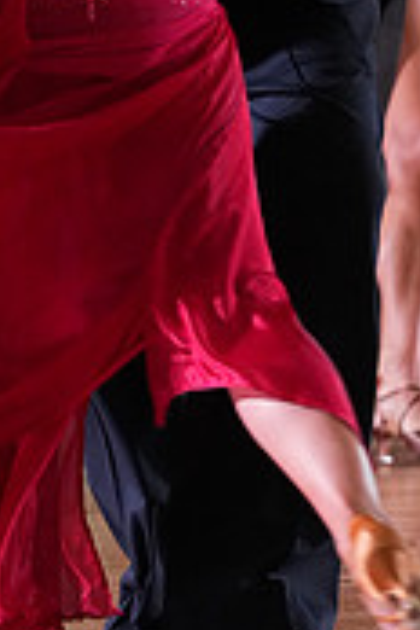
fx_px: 9432
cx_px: 60
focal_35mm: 539
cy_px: -152
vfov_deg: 3.8
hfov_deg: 2.6
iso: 6400
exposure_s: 1/400
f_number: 5
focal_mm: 162
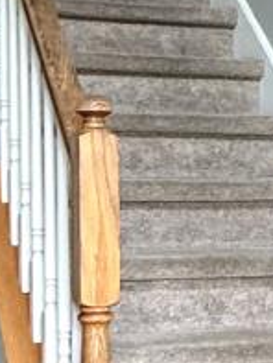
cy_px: 247
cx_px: 267
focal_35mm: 109
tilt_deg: -2.3
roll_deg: -0.8
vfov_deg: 18.0
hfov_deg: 13.4
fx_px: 1145
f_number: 2.2
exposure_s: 1/120
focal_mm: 2.22
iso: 160
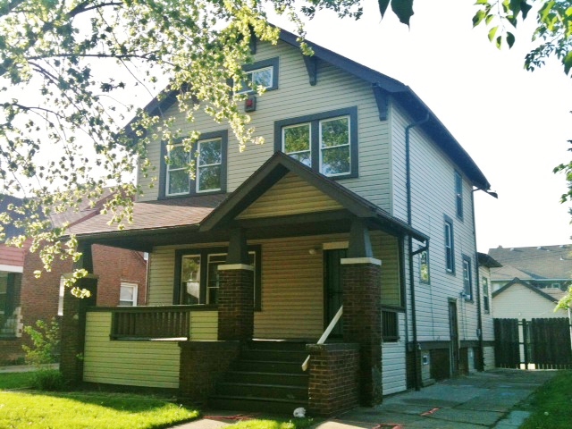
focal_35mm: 35
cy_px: 214
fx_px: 578
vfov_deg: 40.7
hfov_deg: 52.6
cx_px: 286
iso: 64
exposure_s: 1/379
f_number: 2.8
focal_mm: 3.85
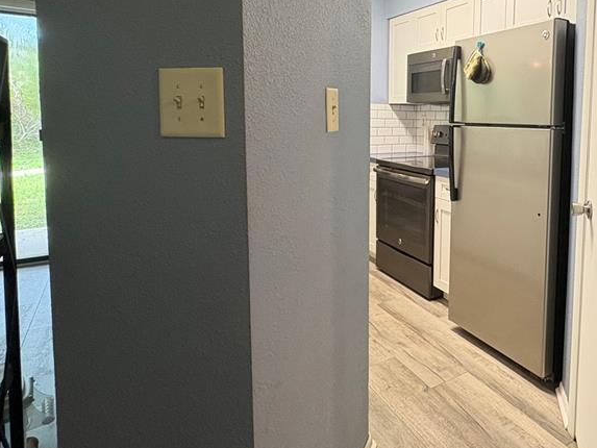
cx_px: 430
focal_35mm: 25
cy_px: 147
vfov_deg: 53.7
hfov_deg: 66.1
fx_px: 431
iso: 250
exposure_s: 1/60
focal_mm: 2.22
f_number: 2.2
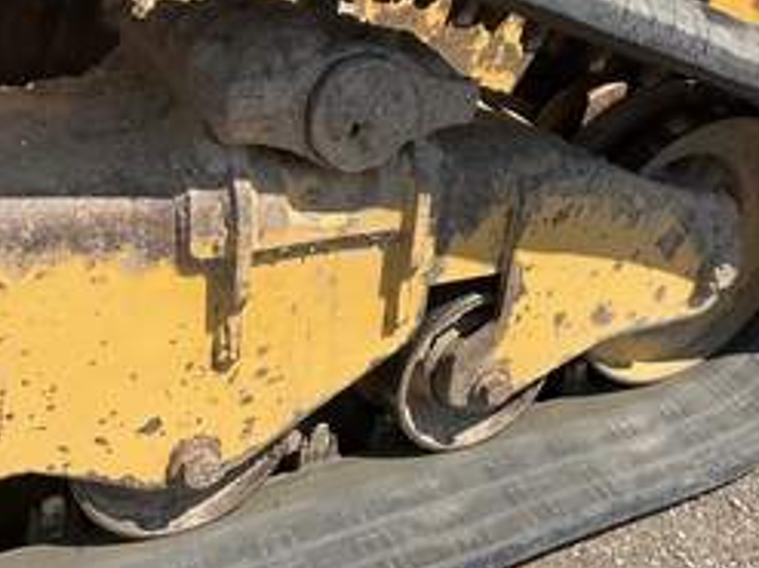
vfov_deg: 30.9
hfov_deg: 40.1
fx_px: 1030
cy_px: 286
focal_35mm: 47
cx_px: 489
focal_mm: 3
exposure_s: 1/1121
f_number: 1.8
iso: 25
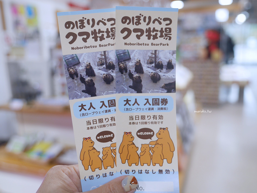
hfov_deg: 53.9
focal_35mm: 34
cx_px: 128
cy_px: 96
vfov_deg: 41.8
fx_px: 253
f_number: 2.8
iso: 400
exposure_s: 1/60
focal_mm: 17
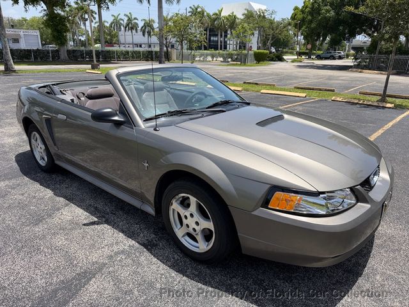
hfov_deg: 71.6
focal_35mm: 24
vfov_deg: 56.8
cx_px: 204
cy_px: 154
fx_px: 284
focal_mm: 6.76
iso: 80
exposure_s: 1/3584
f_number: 1.78
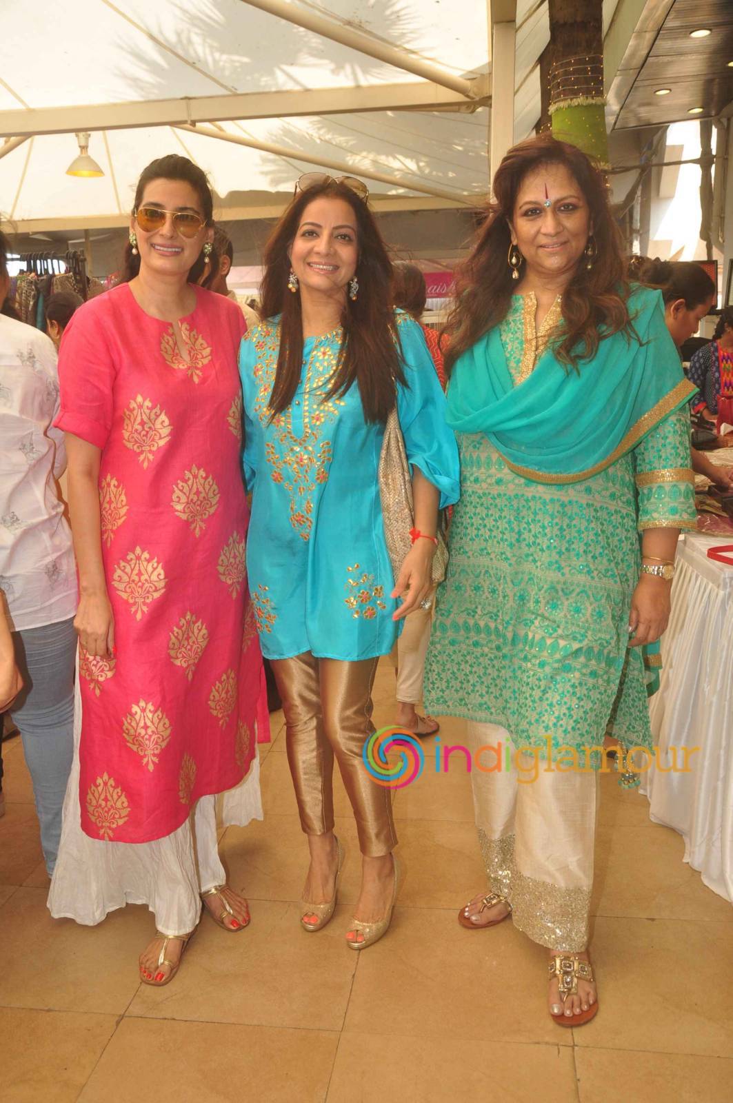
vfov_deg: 57.3
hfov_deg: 39.9
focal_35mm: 33
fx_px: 1010
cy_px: 552
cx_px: 366
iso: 400
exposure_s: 1/160
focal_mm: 22
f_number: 7.1
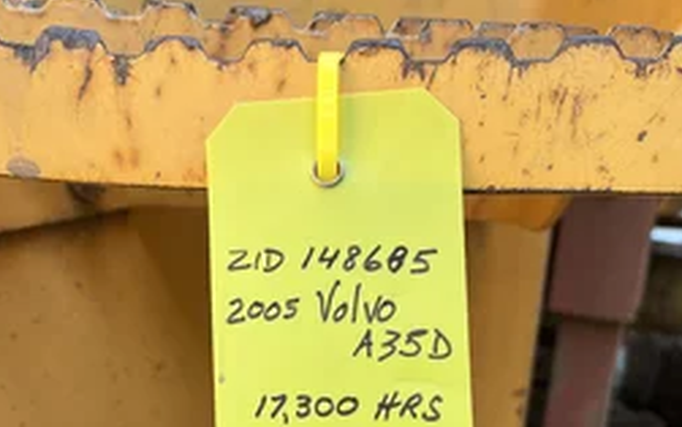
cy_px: 411
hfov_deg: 45.3
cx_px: 351
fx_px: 818
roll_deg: -3.3
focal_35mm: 44
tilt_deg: -20.5
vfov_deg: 27.8
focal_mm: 5.1
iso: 50
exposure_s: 1/544
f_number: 1.6
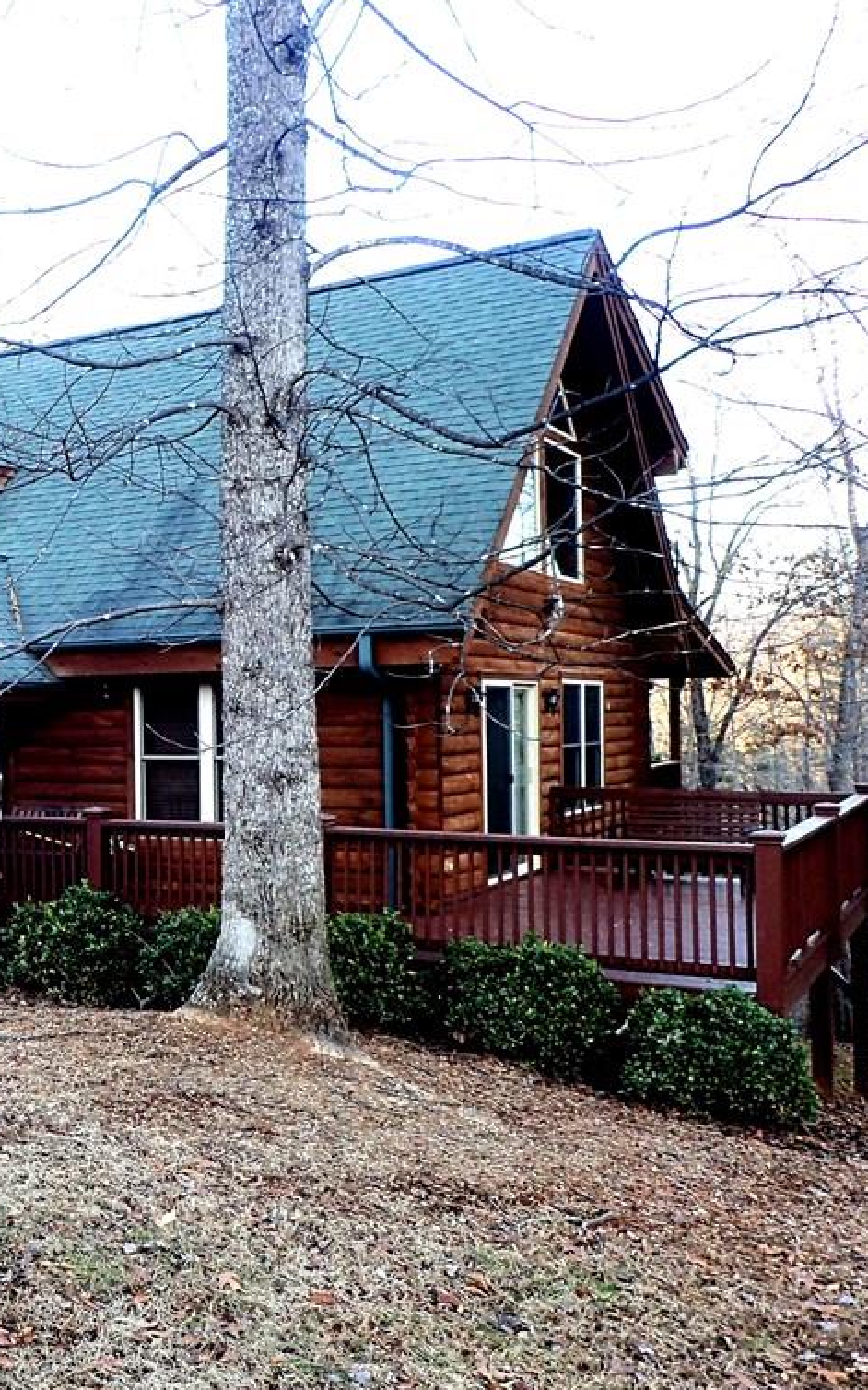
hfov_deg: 32.9
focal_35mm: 36
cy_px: 693
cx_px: 35
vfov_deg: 54.0
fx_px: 1363
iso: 100
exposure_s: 1/100
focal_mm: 4.5
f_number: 2.8
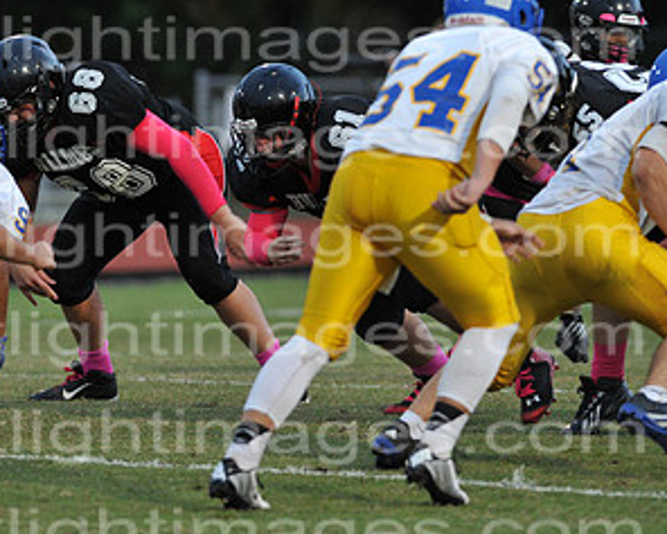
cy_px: 192
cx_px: 135
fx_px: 10900
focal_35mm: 552
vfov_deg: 2.8
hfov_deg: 3.5
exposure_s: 1/500
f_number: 4
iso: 2500
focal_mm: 300
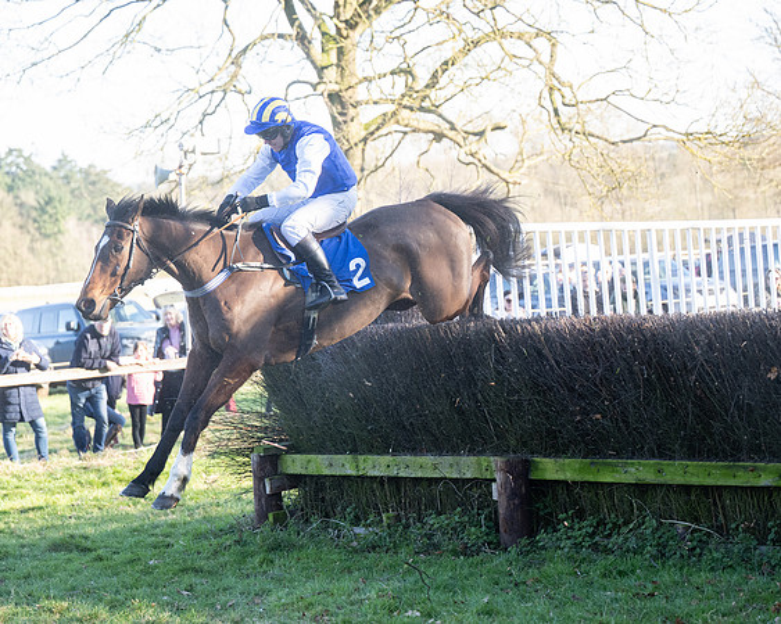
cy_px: 335
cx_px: 354
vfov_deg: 14.5
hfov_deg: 18.1
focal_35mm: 106
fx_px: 2454
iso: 800
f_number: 2.8
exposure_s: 1/1250
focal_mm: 70
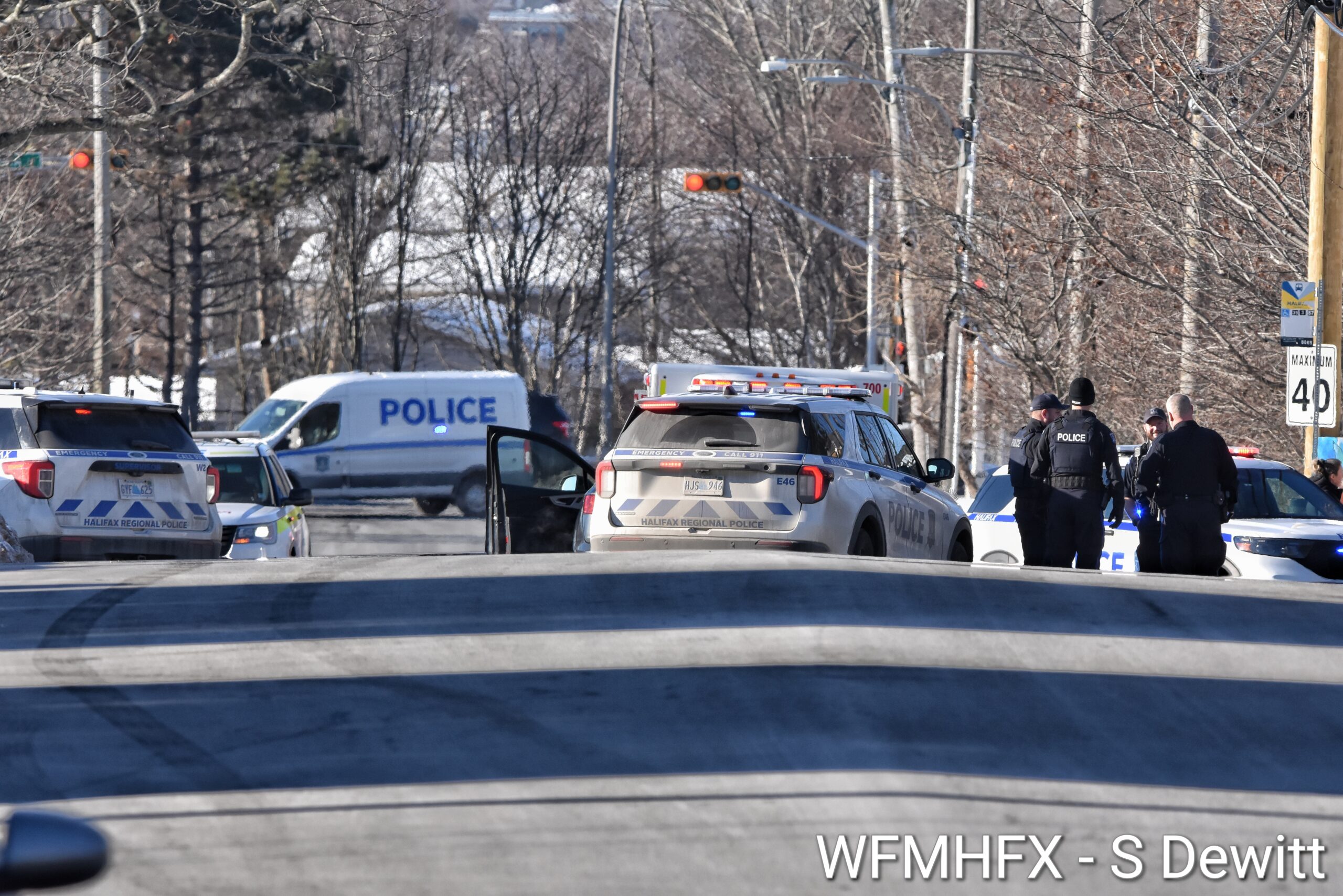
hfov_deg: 3.9
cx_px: 672
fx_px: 19585
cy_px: 448
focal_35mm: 525
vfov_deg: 2.6
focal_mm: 350
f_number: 9
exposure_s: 1/1250
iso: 800
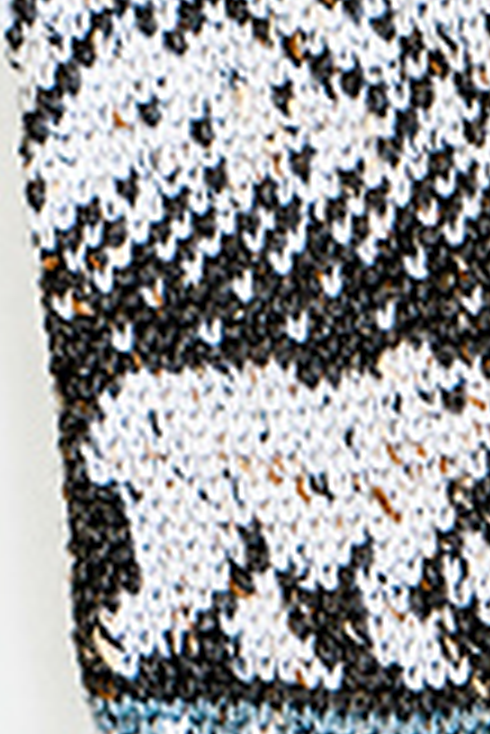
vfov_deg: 10.3
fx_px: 4054
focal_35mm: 199
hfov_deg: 6.9
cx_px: 488
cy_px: 473
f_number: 5.6
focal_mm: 65
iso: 800
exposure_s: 1/250
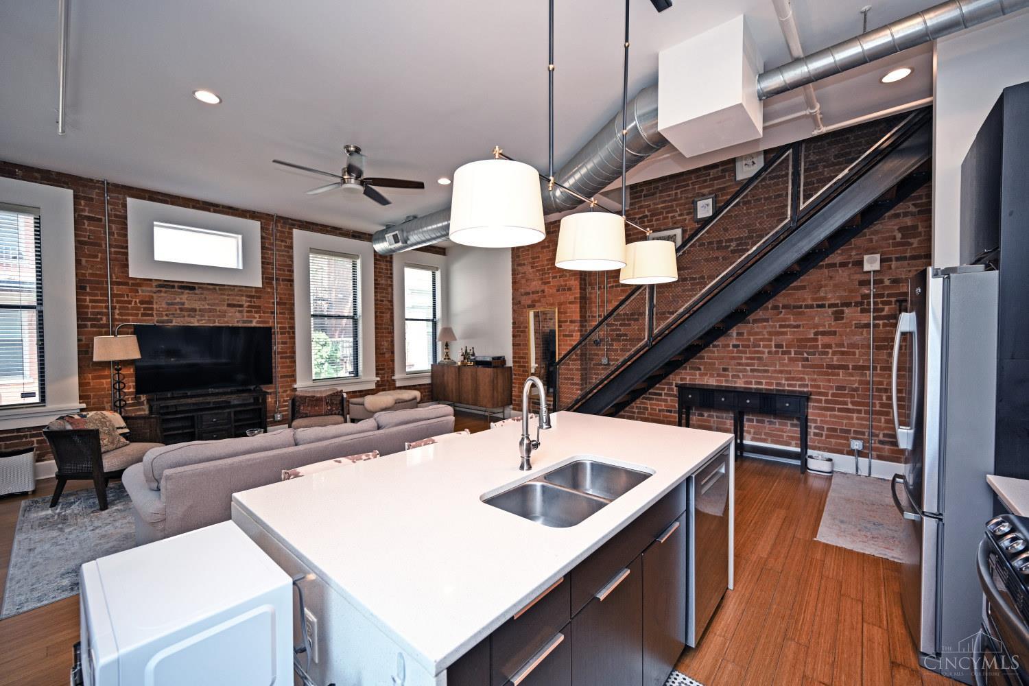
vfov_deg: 81.2
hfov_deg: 104.3
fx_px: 400
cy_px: 343
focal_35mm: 14
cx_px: 514
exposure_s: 1/60
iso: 250
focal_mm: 14
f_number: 4
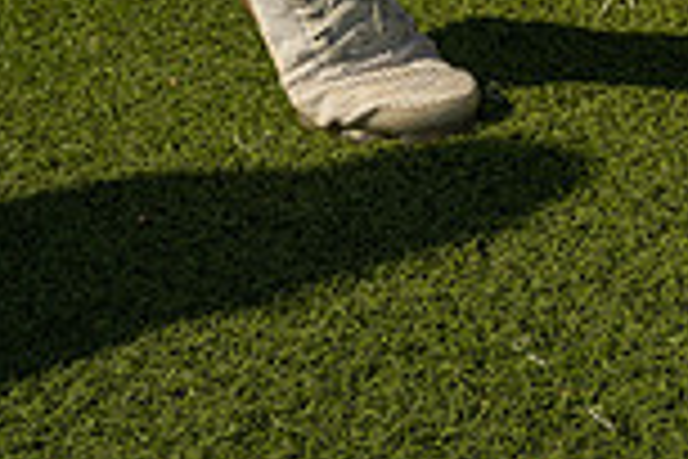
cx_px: 585
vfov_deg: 9.4
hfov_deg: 15.1
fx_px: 2580
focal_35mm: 135
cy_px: -513
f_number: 5.6
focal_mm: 46
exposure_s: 1/125
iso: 100
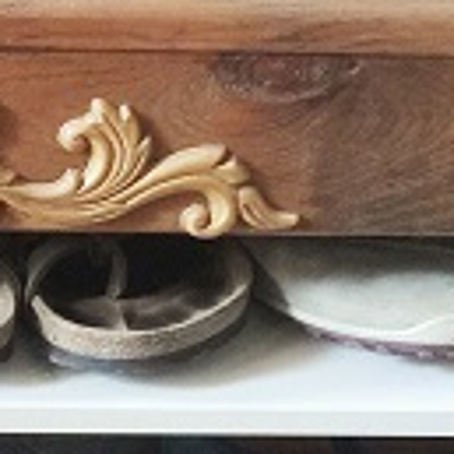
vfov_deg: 12.0
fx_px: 2152
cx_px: -296
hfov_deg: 11.4
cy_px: 146
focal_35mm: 145
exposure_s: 1/4
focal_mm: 4.15
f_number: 2.2
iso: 64
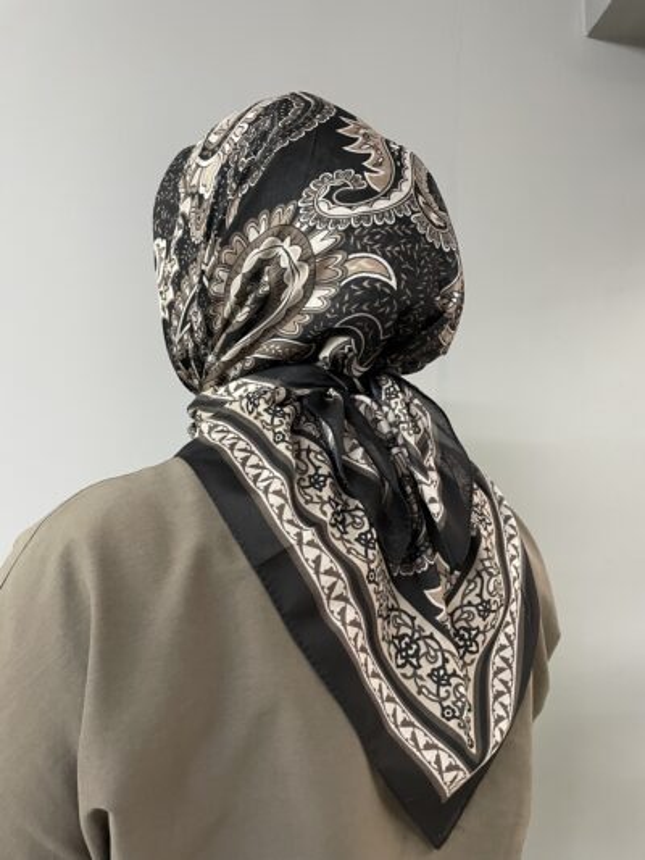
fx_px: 646
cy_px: 430
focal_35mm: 26
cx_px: 322
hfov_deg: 53.1
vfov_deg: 67.3
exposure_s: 1/33
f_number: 1.6
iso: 400
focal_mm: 4.2
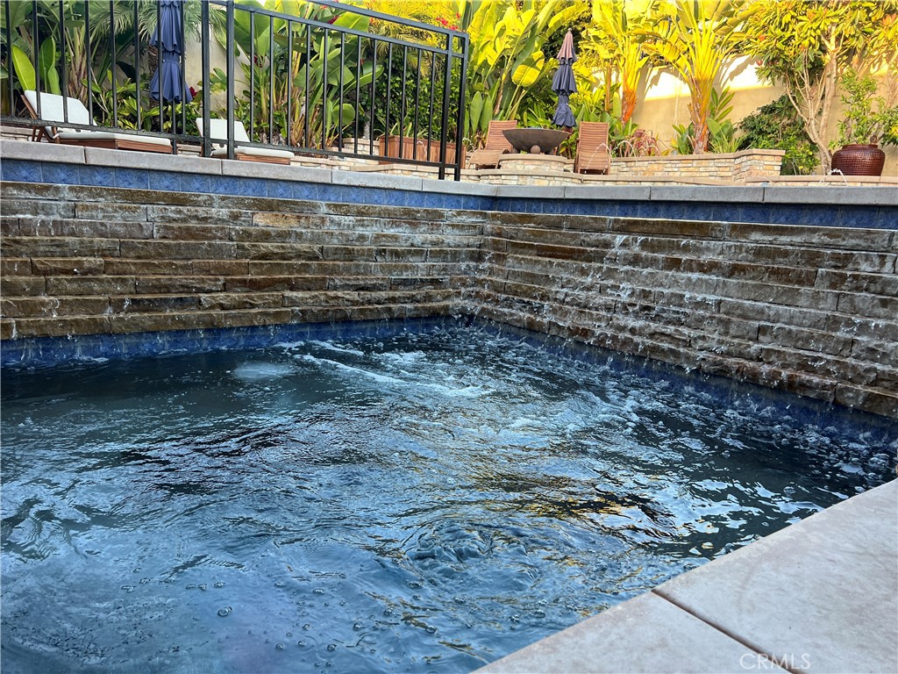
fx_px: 674
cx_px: 449
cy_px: 337
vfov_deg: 53.1
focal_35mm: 26
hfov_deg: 67.3
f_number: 1.5
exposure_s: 1/121
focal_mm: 5.7
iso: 50
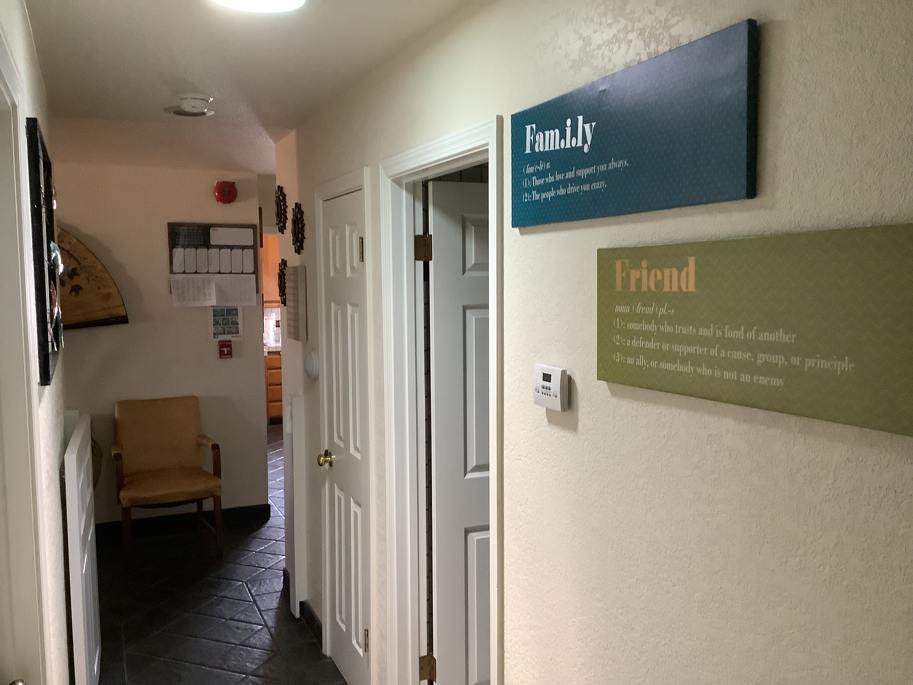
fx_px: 818
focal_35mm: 31
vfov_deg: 45.4
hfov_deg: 58.4
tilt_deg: -6.6
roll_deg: +1.5
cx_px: 456
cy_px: 342
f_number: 2.4
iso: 320
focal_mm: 3.3
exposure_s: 1/40
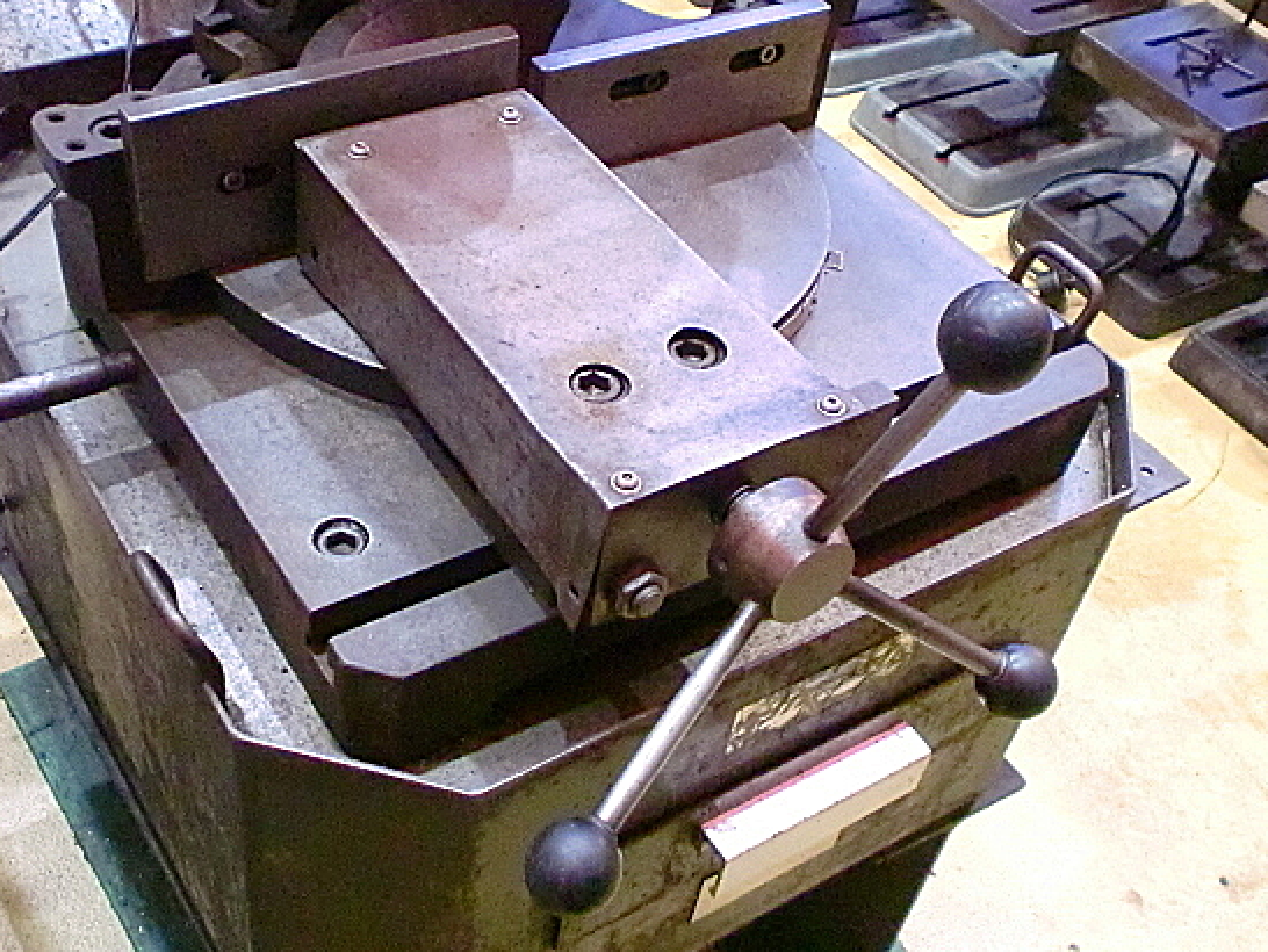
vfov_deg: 35.1
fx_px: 1503
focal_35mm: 41
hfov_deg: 45.7
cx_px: 564
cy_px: 529
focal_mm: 6.3
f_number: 3.1
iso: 1600
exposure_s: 1/50
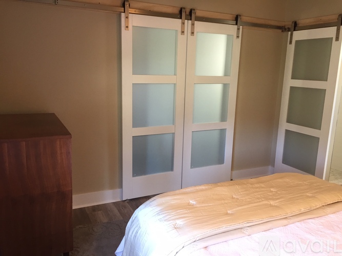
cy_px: 128
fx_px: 286
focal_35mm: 29
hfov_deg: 61.7
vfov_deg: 48.2
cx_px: 171
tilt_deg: -11.8
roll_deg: -1.6
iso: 80
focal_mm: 4.15
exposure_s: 1/30
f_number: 2.2
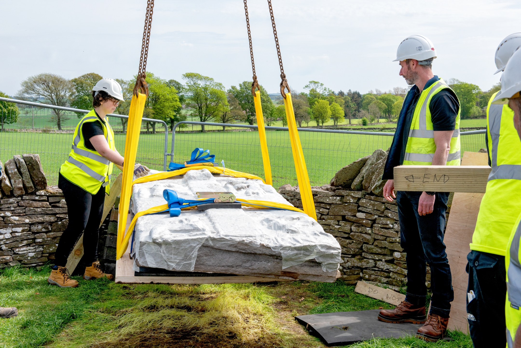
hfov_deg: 39.6
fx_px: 724
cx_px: 260
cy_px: 174
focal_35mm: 50
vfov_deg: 27.0
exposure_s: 1/640
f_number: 11
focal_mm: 50
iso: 200
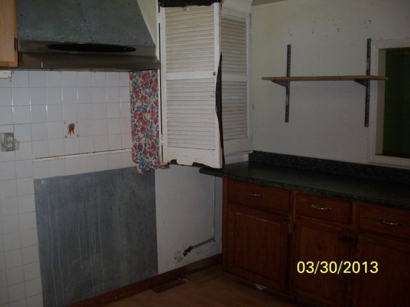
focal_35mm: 37
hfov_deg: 50.1
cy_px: 154
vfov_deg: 38.7
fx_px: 438
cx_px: 205
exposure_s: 1/30
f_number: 3.4
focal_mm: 7.9
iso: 200
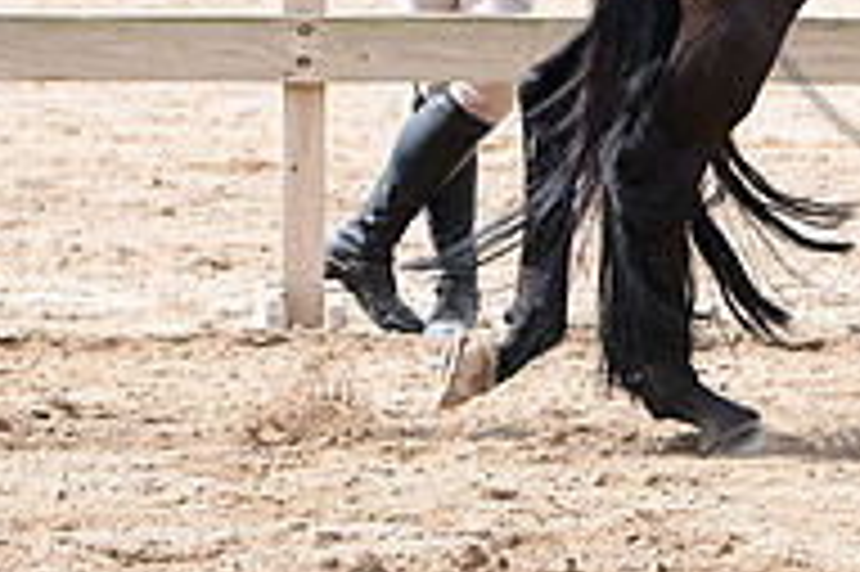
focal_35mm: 365
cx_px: 1207
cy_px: -241
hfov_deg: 5.6
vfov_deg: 3.7
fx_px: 8712
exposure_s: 1/1600
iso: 800
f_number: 6.3
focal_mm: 120
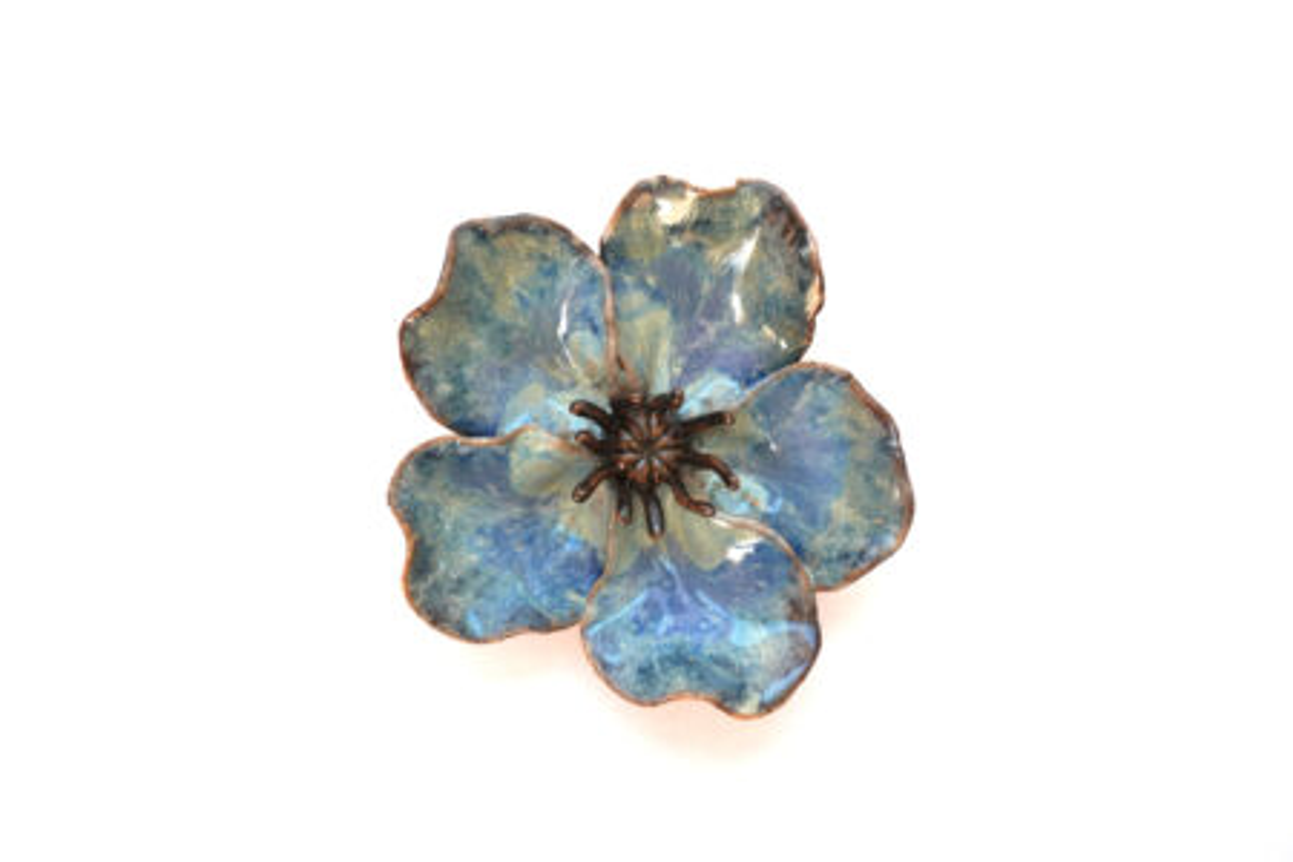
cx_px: 646
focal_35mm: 38
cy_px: 431
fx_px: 1347
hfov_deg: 51.3
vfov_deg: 35.5
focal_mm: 25
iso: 500
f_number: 4.5
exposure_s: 1/160
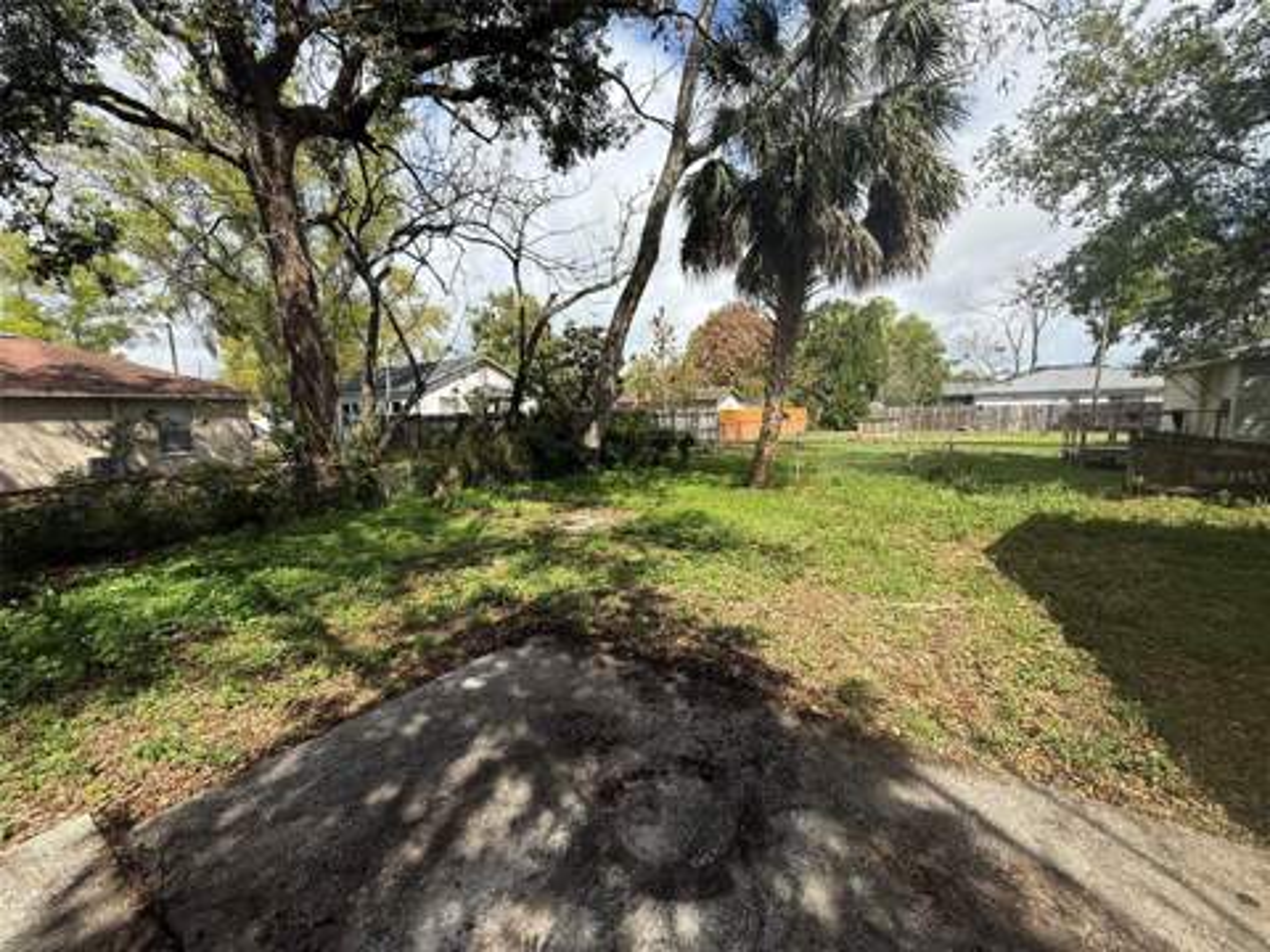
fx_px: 514
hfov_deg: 102.1
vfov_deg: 85.7
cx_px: 635
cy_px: 476
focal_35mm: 14
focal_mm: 2.22
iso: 50
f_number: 2.2
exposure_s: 1/1189
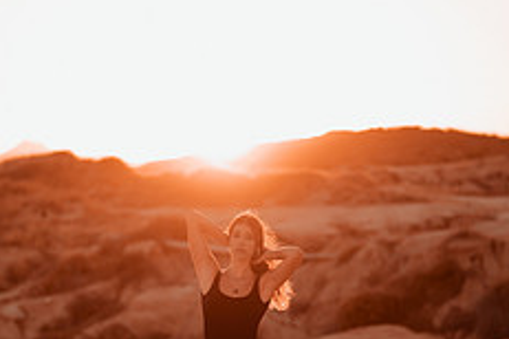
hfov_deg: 18.1
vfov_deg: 12.0
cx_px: 242
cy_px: 308
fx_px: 1598
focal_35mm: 113
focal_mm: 58
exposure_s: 1/1600
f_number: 1.4
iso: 100
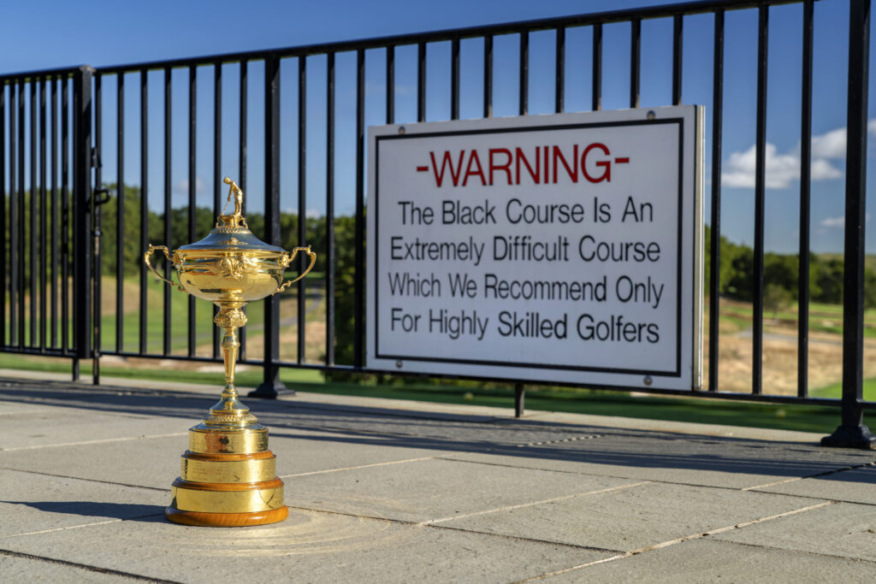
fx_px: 1411
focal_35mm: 58
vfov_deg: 23.4
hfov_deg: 34.5
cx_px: 438
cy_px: 292
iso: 50
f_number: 8
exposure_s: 1/50
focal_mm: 58
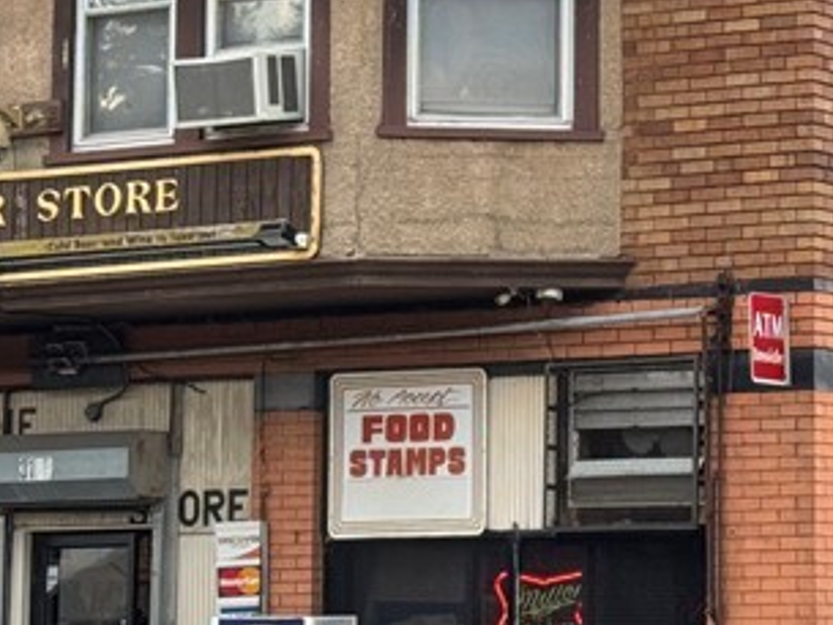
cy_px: 147
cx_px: 713
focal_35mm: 161
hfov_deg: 12.2
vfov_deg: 9.2
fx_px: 3876
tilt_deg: +8.6
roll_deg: +0.5
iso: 64
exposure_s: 1/409
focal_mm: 6.76
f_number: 1.78
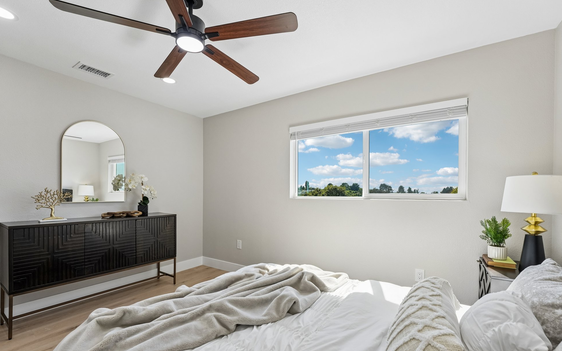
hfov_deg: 101.5
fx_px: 230
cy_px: 196
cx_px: 284
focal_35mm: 15
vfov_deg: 74.5
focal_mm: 14
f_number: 8
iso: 640
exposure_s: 1/160
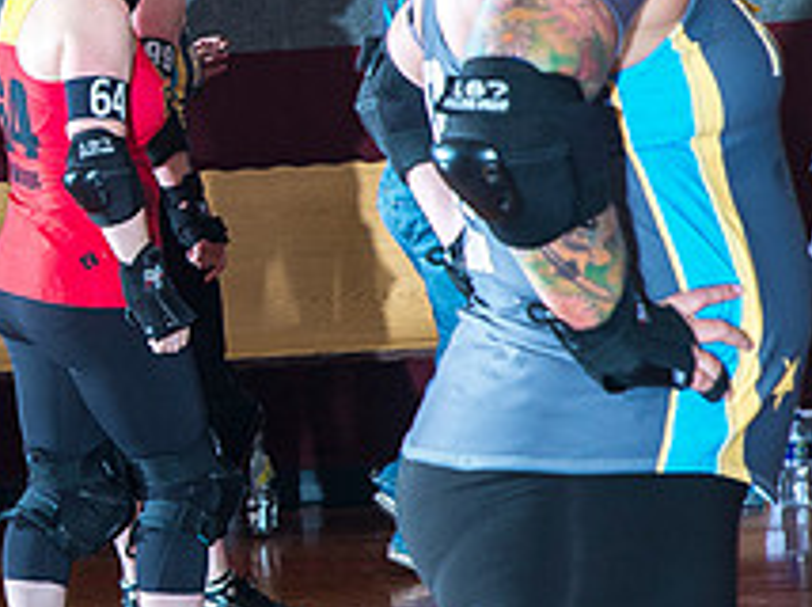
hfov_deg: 9.5
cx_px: -307
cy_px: 274
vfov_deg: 7.3
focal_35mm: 204
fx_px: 4780
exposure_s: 1/160
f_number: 5.6
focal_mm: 70
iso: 800
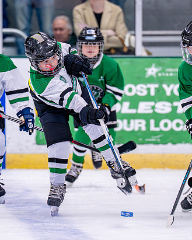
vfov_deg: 4.6
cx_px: 80
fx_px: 3018
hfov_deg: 3.6
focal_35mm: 425
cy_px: 108
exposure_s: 1/1250
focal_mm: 200
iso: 2500
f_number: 2.8
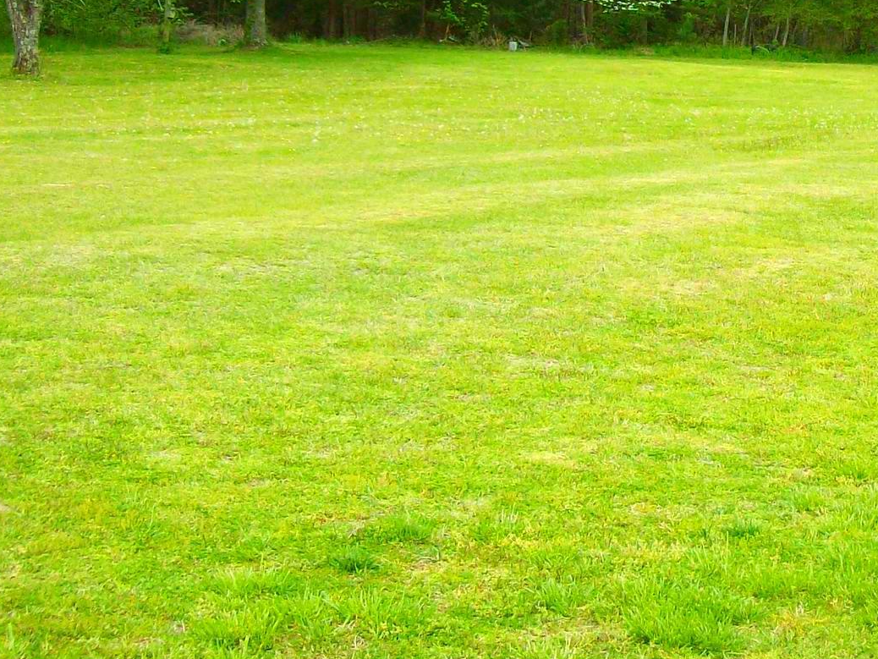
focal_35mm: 71
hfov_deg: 26.5
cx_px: 789
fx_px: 1801
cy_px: 194
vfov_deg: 20.6
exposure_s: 1/380
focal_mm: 6
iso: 80
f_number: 2.7
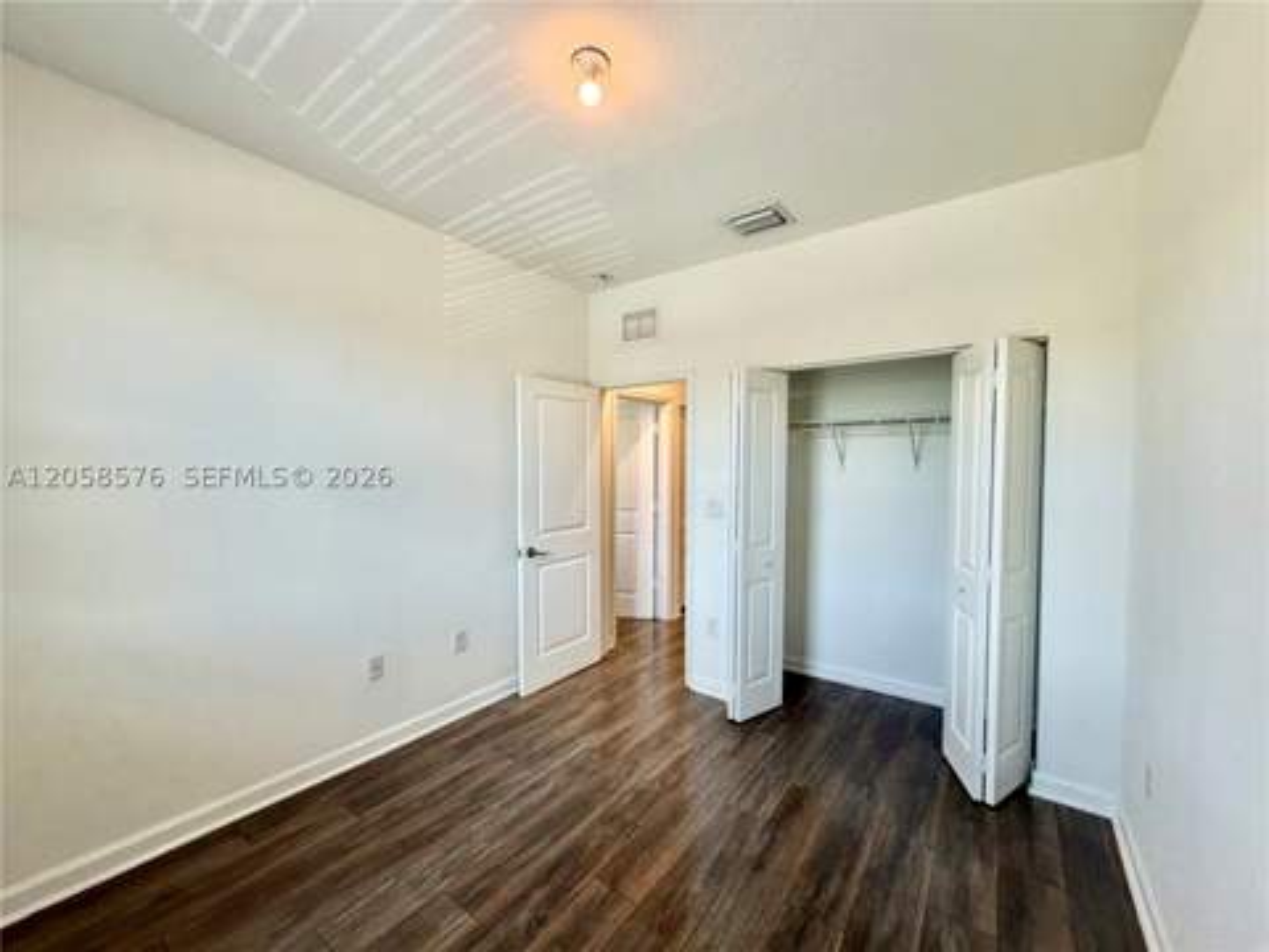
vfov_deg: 85.7
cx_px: 634
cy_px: 476
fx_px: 513
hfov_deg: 102.1
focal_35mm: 14
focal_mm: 2.22
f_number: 2.2
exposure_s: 1/120
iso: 250
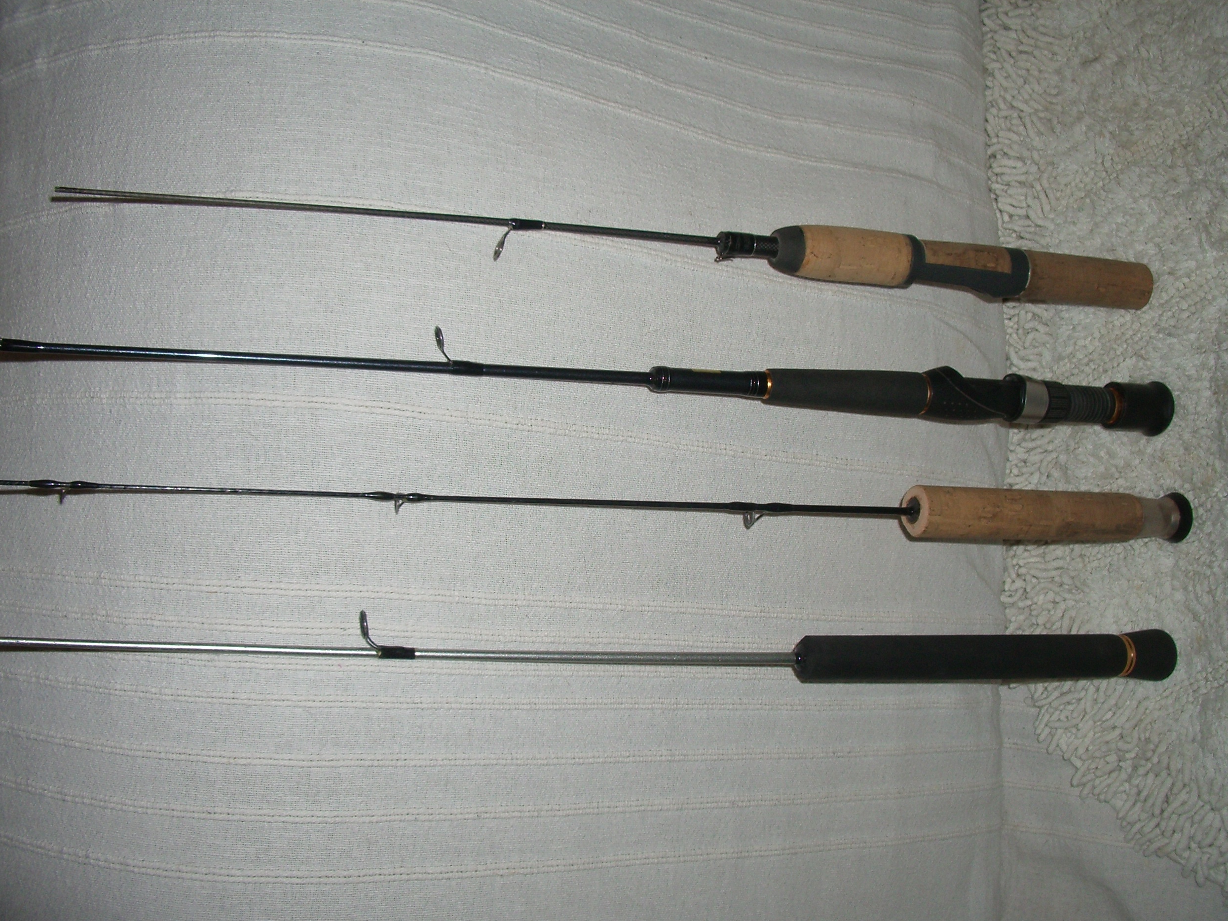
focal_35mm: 36
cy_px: 473
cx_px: 604
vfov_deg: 39.7
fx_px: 1277
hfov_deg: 51.4
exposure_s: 1/60
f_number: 4.3
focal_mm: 5.8
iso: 80
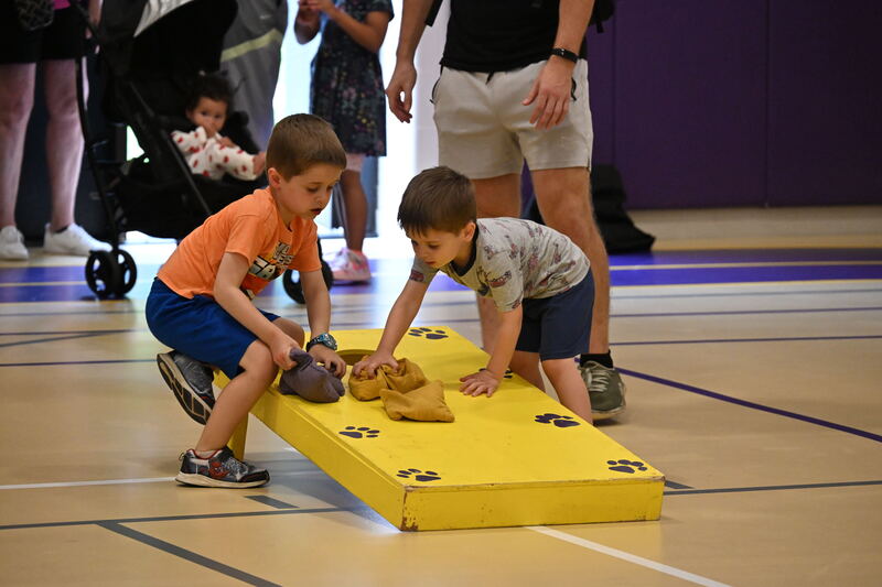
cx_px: 441
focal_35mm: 200
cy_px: 294
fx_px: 4899
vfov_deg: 6.9
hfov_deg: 10.3
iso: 7200
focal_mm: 200
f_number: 6.3
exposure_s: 1/500
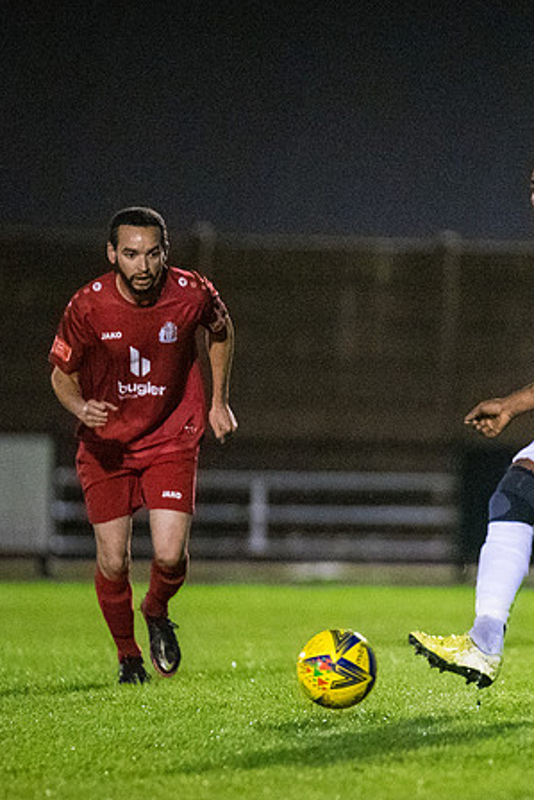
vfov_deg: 3.7
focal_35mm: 563
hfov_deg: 2.4
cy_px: 445
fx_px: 12516
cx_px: 544
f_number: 2.8
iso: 10000
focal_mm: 300
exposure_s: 1/1250
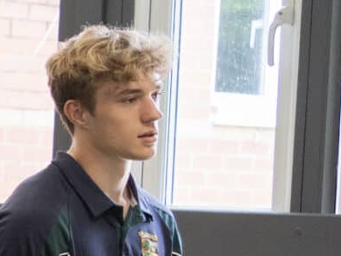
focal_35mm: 249
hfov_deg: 7.0
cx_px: -726
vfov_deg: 5.9
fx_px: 2454
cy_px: 322
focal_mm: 35
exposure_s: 1/400
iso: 1250
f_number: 3.2
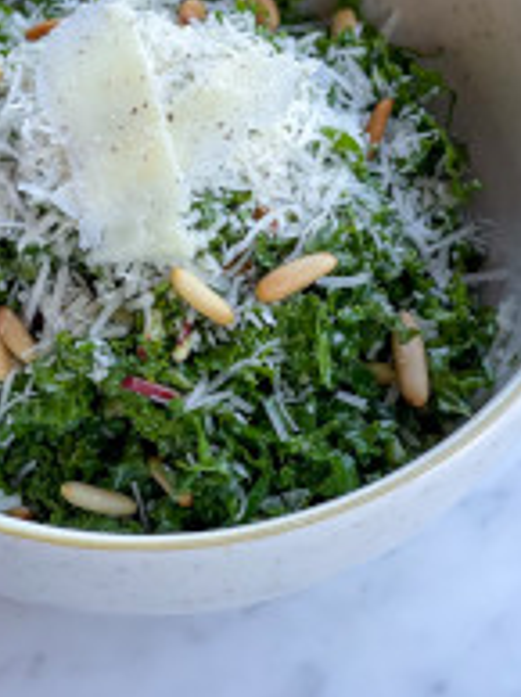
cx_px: 129
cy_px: 190
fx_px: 2655
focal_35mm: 132
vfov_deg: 14.9
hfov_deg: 11.2
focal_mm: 7.5
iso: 100
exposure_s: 1/100
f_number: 2.2
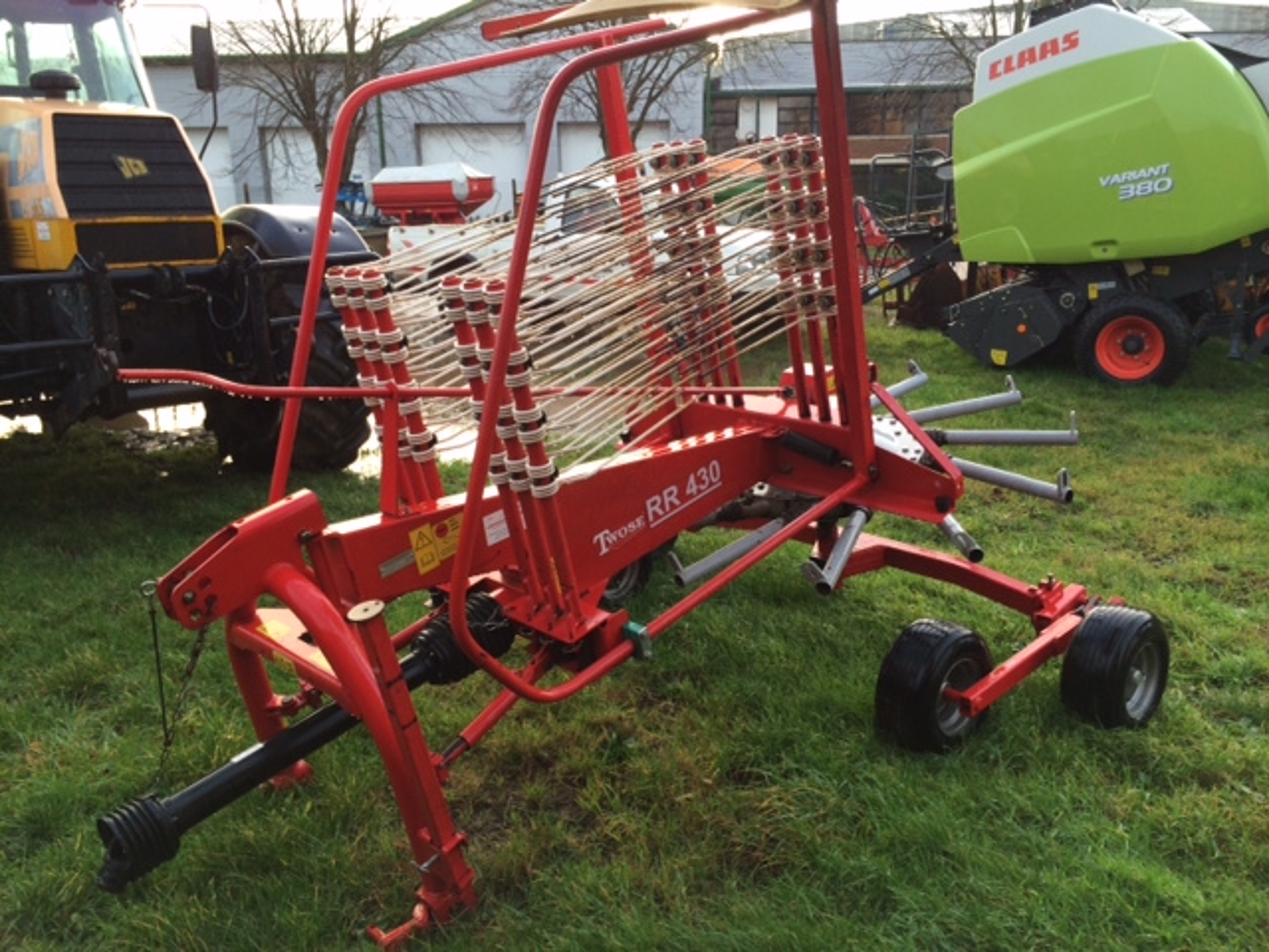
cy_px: 476
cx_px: 634
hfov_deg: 60.0
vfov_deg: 46.8
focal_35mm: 30
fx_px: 1100
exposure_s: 1/120
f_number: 2.2
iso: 64
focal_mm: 4.12
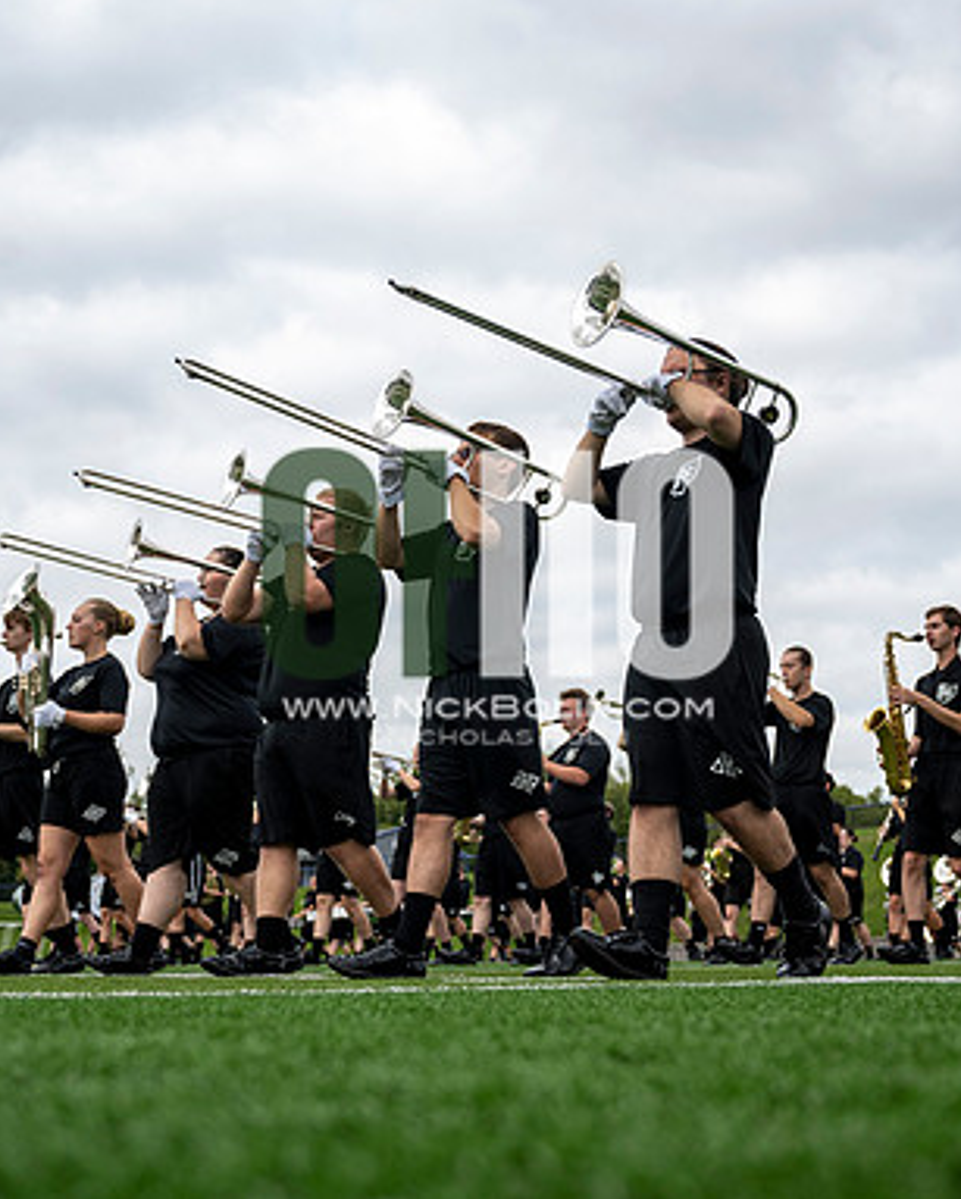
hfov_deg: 28.1
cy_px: 596
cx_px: 498
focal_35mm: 54
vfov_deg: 34.7
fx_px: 1918
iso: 250
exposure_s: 1/800
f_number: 4
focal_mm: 38
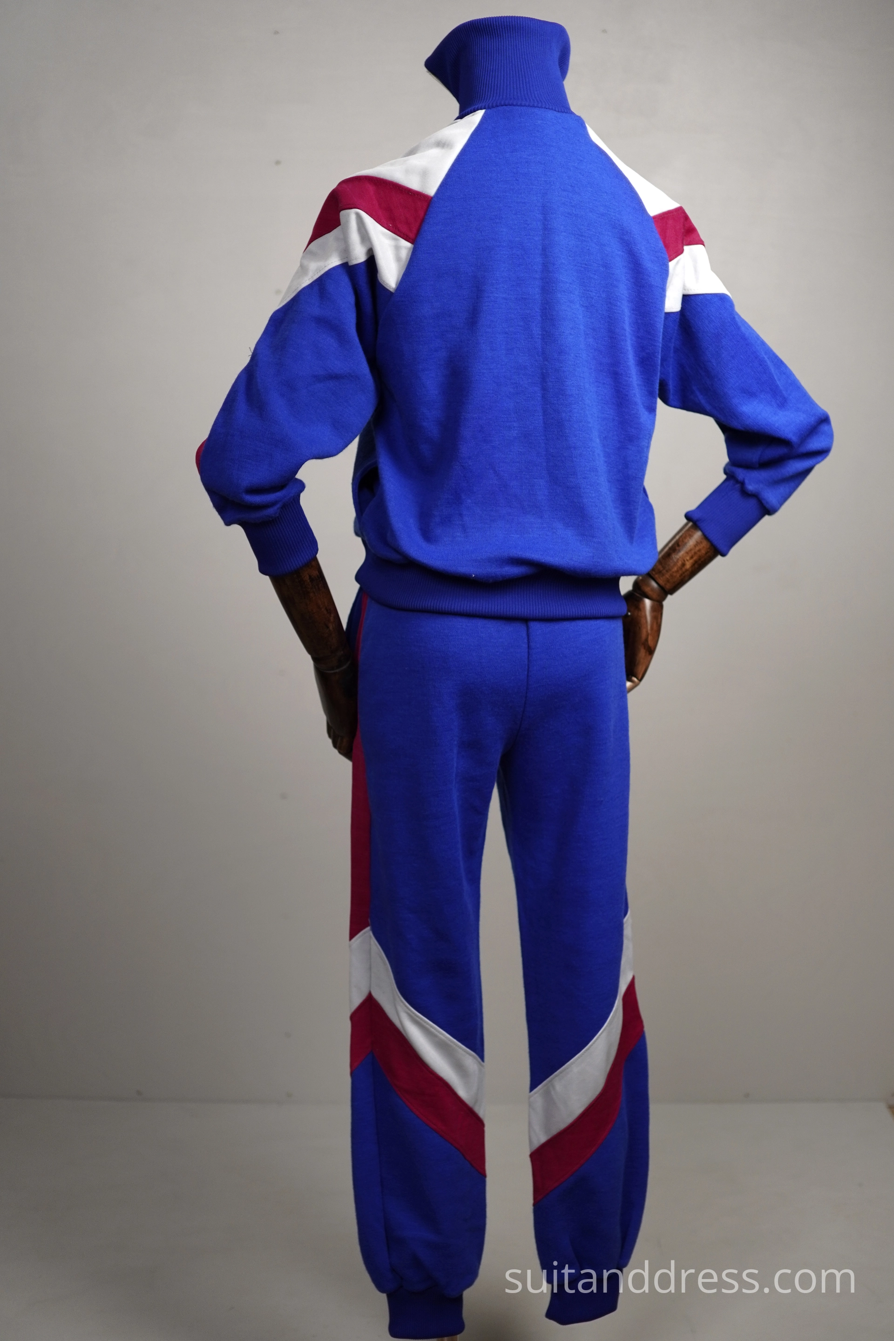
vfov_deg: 41.1
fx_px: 1788
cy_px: 670
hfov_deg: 28.1
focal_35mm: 48
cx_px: 447
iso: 250
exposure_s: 1/320
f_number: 1.8
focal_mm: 32
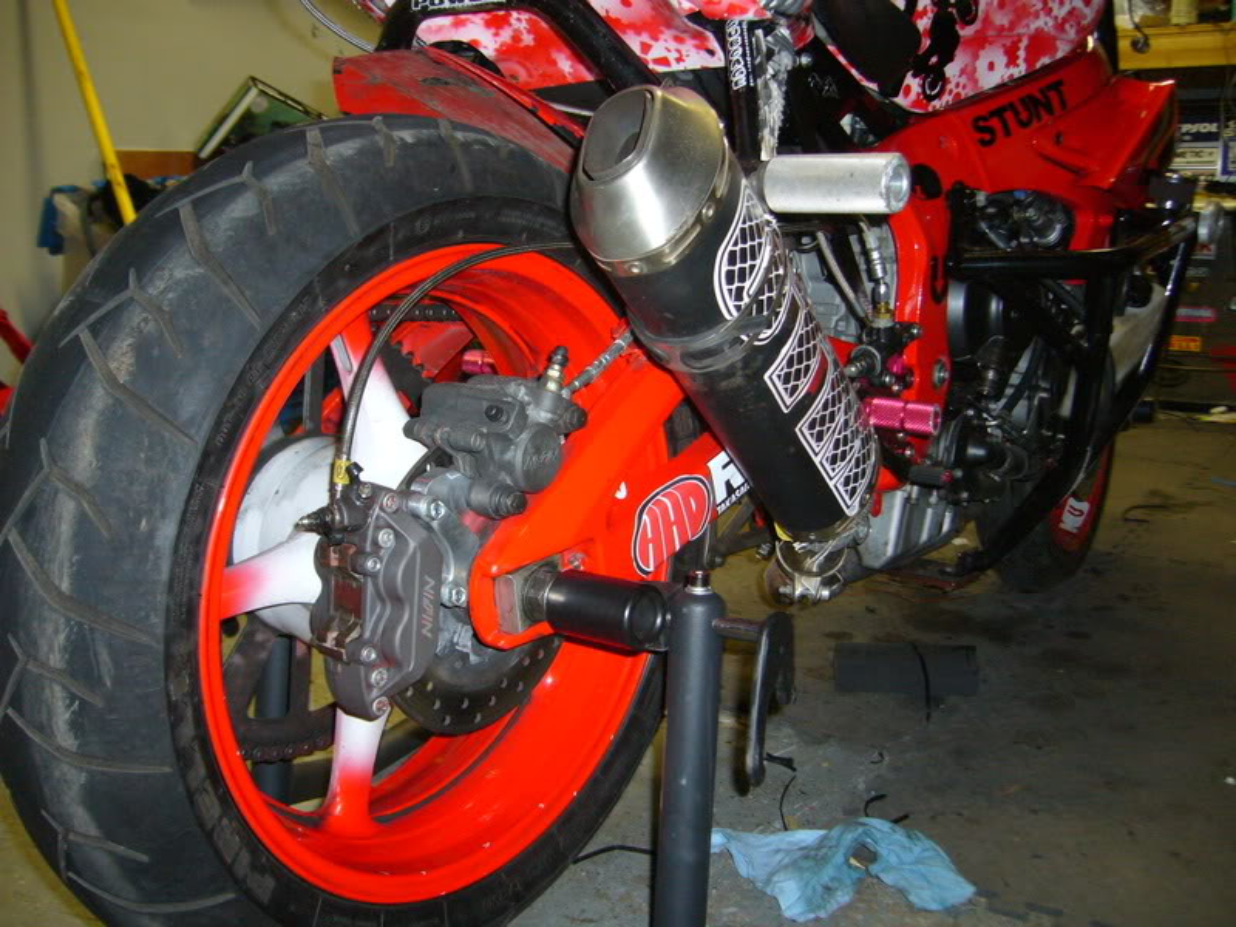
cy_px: 464
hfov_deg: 52.6
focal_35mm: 35
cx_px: 618
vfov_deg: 40.7
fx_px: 1250
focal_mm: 5.8
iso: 160
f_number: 2.8
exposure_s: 1/8
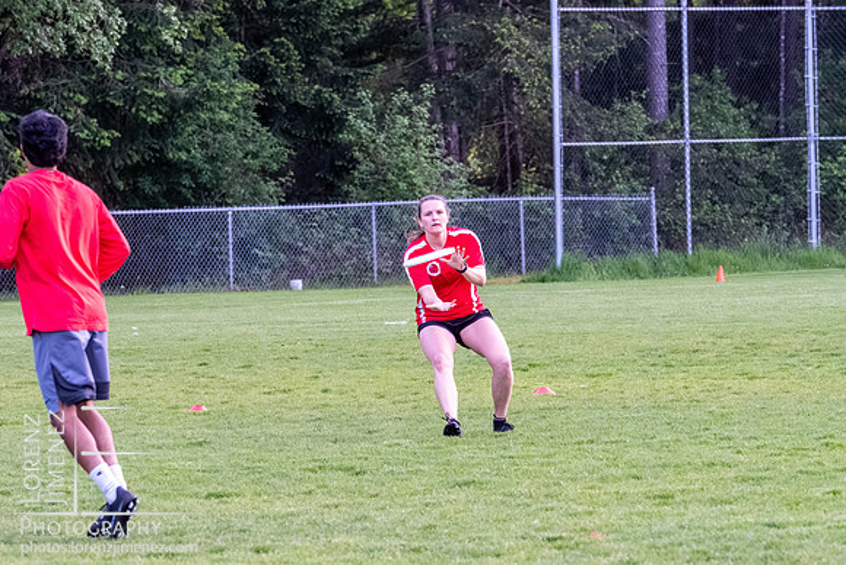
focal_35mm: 314
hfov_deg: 6.6
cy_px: 316
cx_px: 423
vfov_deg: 4.4
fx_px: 7370
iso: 5000
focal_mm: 150
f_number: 5.6
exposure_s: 1/1000
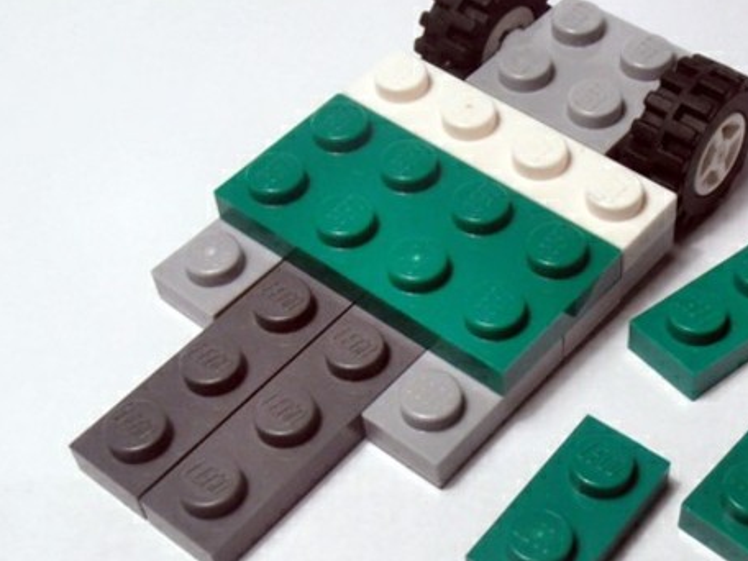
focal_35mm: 73
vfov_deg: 20.1
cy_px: 353
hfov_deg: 26.3
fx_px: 1577
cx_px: 576
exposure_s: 1/60
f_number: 3.9
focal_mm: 6.61
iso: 80
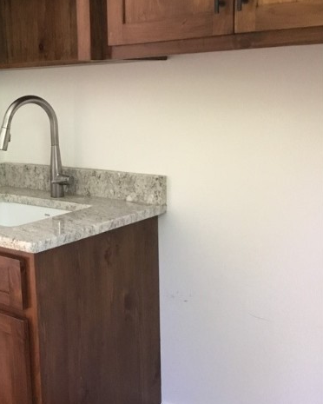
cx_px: 75
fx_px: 597
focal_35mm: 50
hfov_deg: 29.7
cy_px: 206
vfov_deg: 37.3
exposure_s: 1/24
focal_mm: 3.3
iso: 200
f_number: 2.4
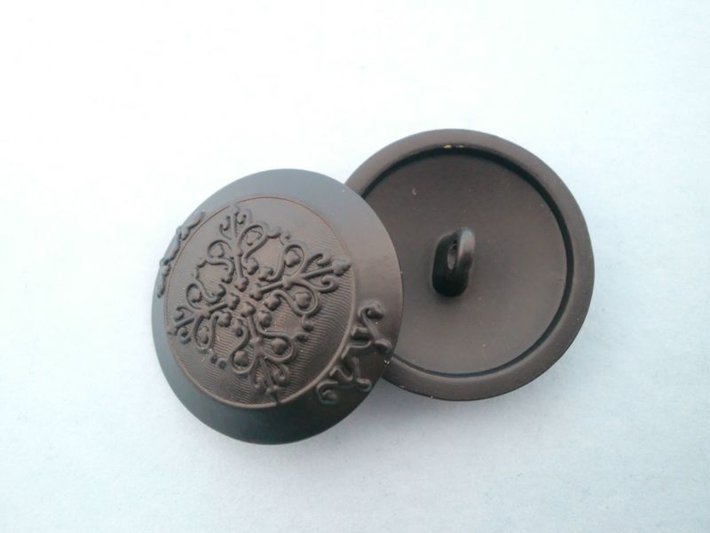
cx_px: 355
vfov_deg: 41.8
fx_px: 697
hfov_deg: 54.0
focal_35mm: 34
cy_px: 266
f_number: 2.8
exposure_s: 1/50
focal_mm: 5.58
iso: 400
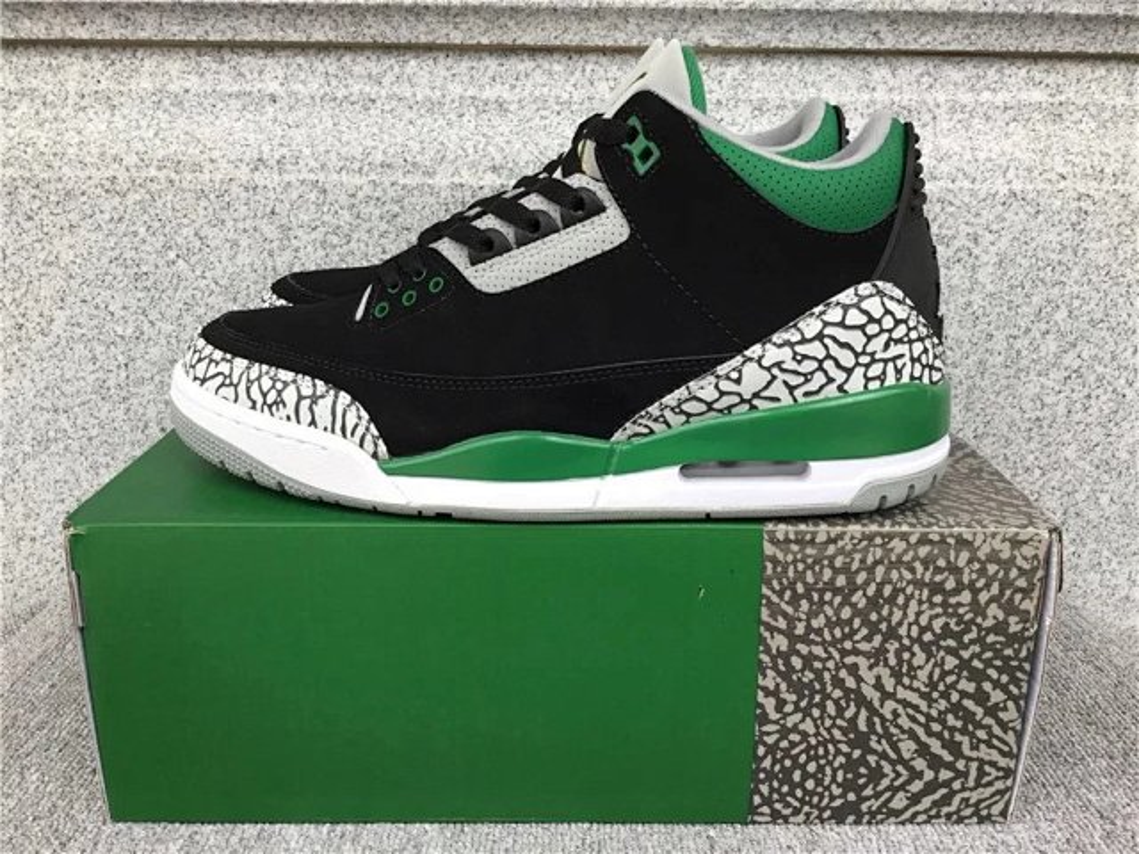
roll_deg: -0.2
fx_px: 1020
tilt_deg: -15.1
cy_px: 427
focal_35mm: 31
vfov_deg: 45.4
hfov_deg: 58.4
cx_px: 570
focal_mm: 3.3
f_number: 2.4
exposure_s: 1/100
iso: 40
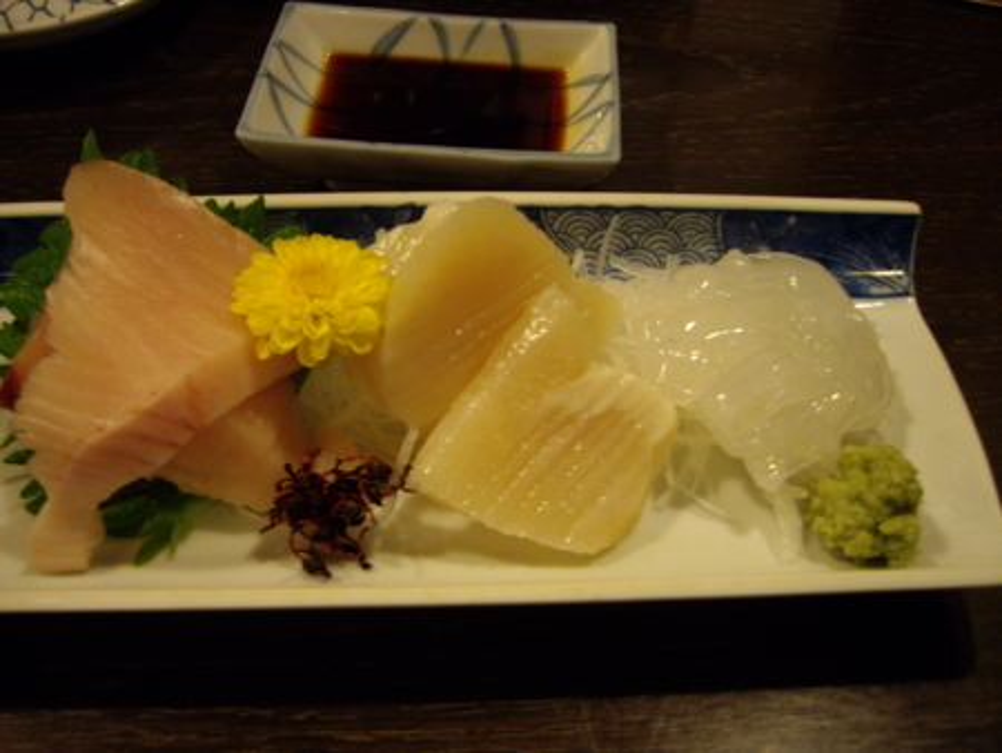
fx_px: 1101
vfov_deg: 37.8
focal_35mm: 38
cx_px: 501
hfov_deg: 49.0
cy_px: 376
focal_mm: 6.2
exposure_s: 1/8
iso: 200
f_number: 2.7
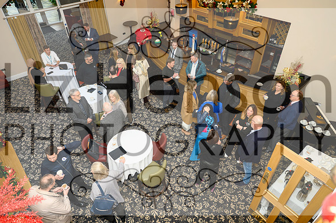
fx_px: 224
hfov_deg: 73.8
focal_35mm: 24
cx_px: 168
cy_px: 112
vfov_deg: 53.1
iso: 1250
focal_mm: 24
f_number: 4
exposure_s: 1/160
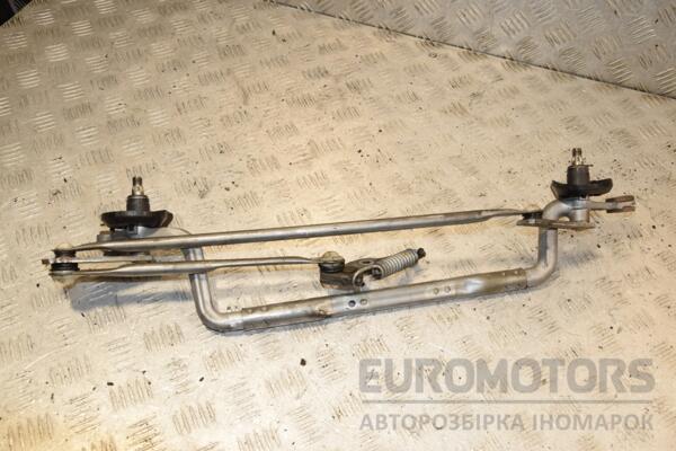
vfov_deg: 36.9
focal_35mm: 36
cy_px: 226
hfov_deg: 53.1
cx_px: 338
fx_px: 676
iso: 800
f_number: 9
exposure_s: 1/200
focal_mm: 24
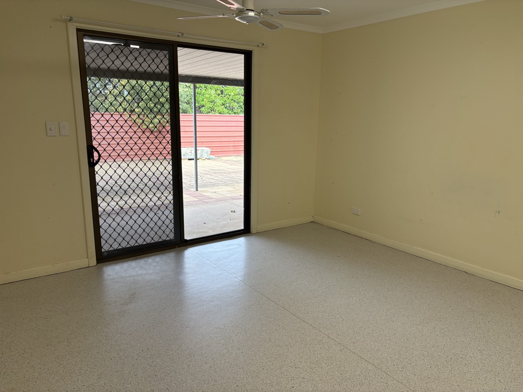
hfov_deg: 67.3
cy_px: 196
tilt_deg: -11.1
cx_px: 262
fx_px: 393
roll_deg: -0.3
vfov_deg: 53.1
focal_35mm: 26
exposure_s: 1/179
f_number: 1.6
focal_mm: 5.96
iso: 80
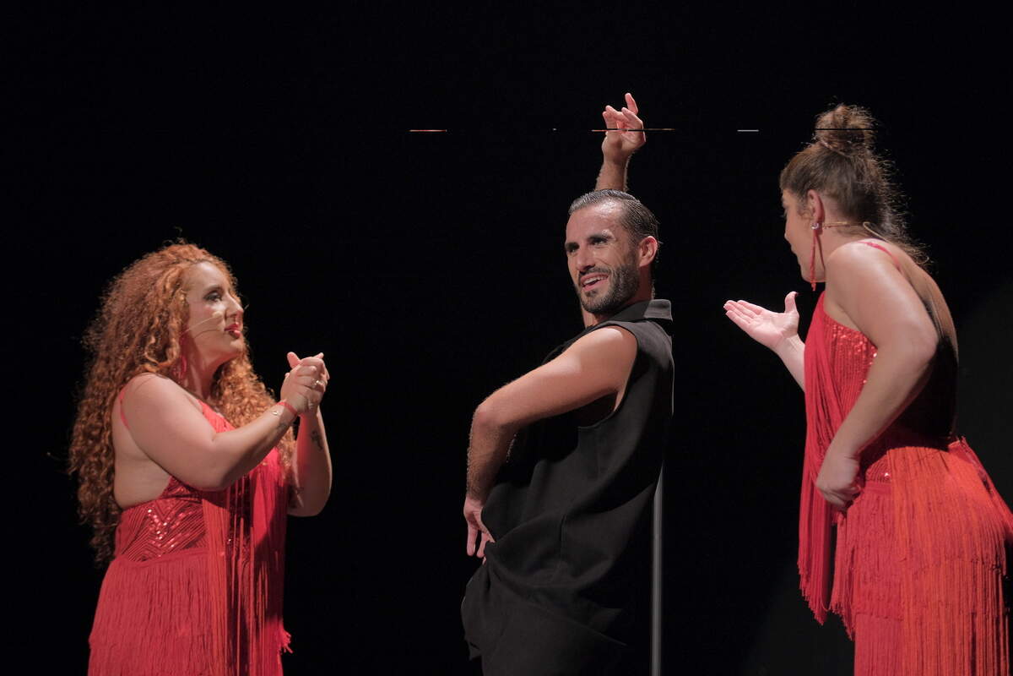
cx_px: 506
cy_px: 338
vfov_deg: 14.0
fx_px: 2757
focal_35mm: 98
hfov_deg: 20.8
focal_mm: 65
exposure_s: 1/200
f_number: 1.8
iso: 1000
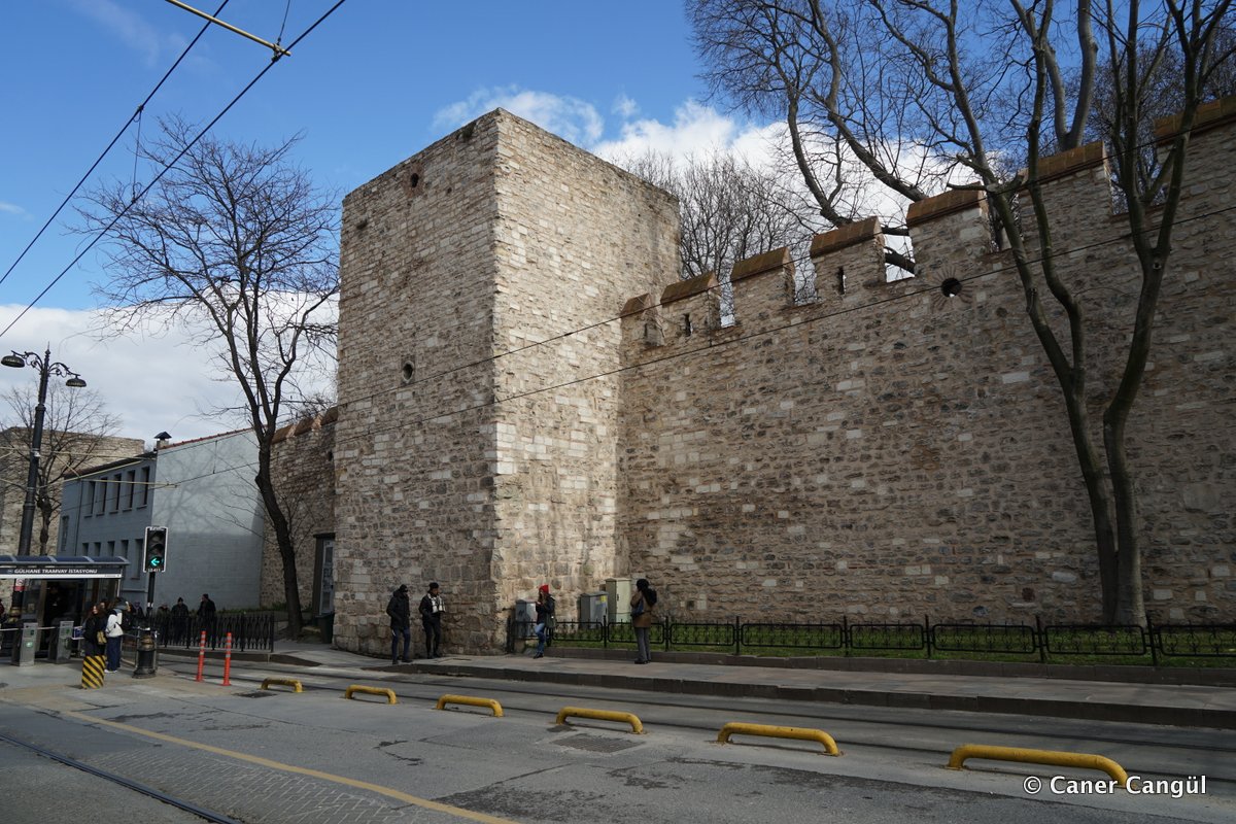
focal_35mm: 24
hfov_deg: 73.7
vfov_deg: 53.1
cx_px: 618
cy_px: 412
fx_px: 824
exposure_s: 1/200
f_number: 8
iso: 100
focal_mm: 24
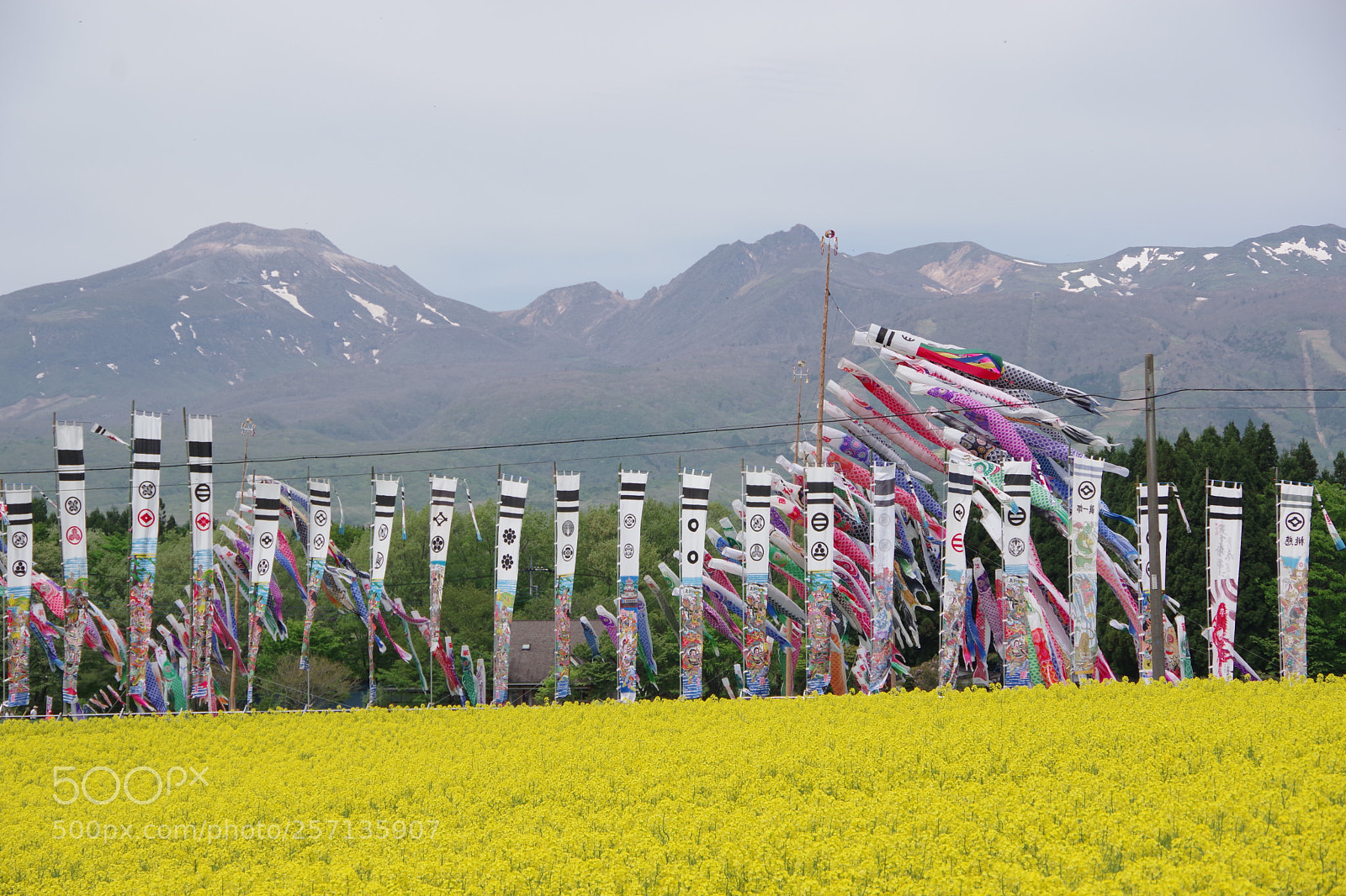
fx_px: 3813
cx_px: 673
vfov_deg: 13.4
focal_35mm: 102
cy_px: 448
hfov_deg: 20.0
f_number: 7.1
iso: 200
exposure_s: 1/640
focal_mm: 68
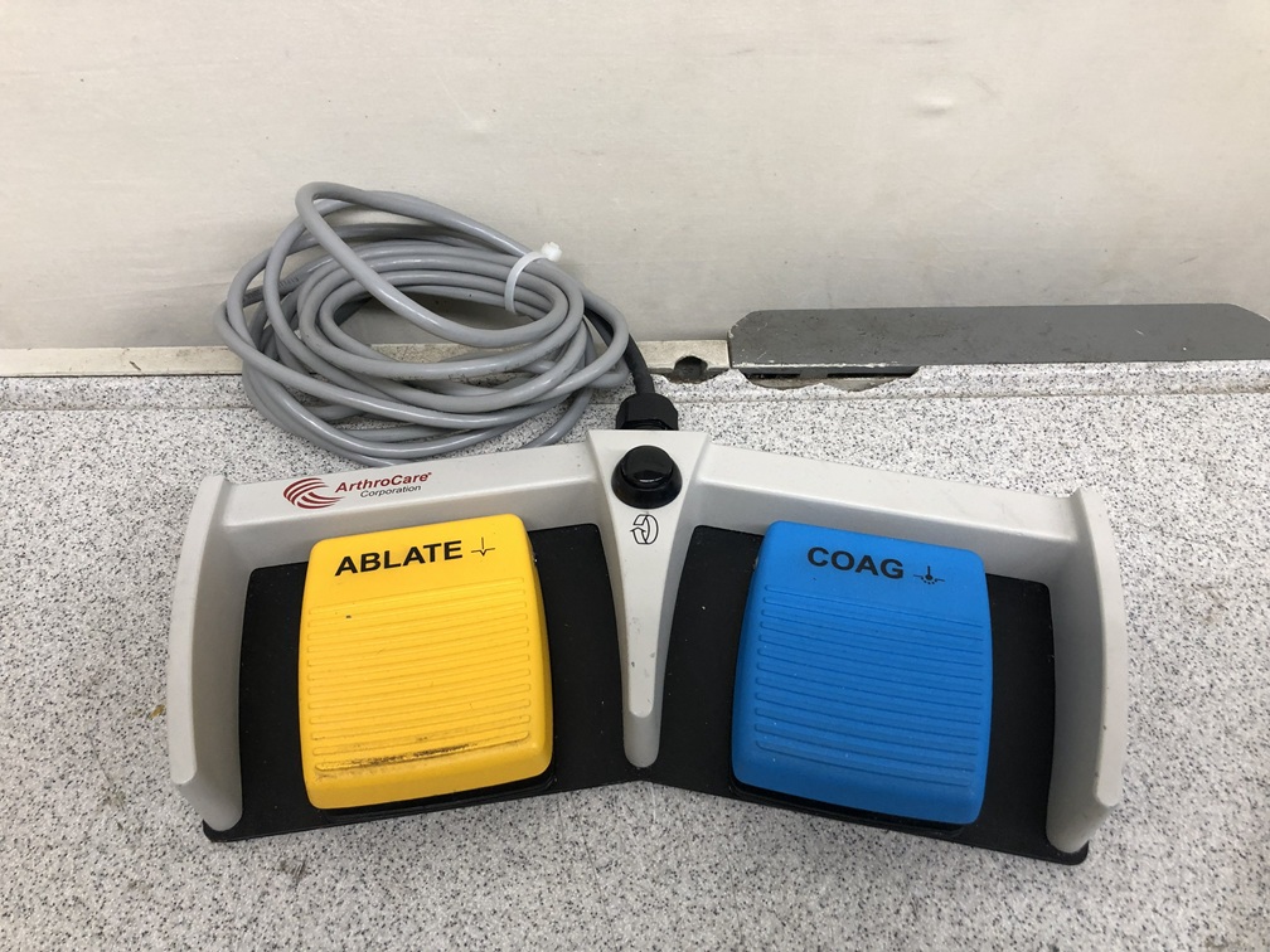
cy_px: 476
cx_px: 635
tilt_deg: -56.6
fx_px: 1027
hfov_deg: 63.4
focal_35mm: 28
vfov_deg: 49.7
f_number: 1.8
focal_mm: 3.99
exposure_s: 1/30
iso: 25
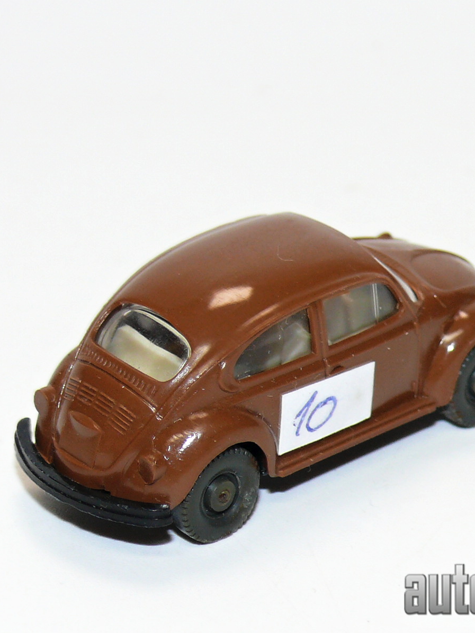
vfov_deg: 9.8
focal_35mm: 202
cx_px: 282
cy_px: 317
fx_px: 3696
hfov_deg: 7.4
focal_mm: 18
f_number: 4
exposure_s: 1/30
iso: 100
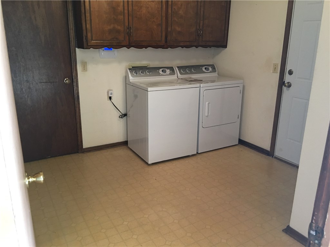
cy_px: 124
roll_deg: -0.5
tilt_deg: -16.8
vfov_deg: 48.2
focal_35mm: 29
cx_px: 165
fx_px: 276
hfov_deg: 61.7
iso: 80
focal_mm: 4.15
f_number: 2.2
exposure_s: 1/15
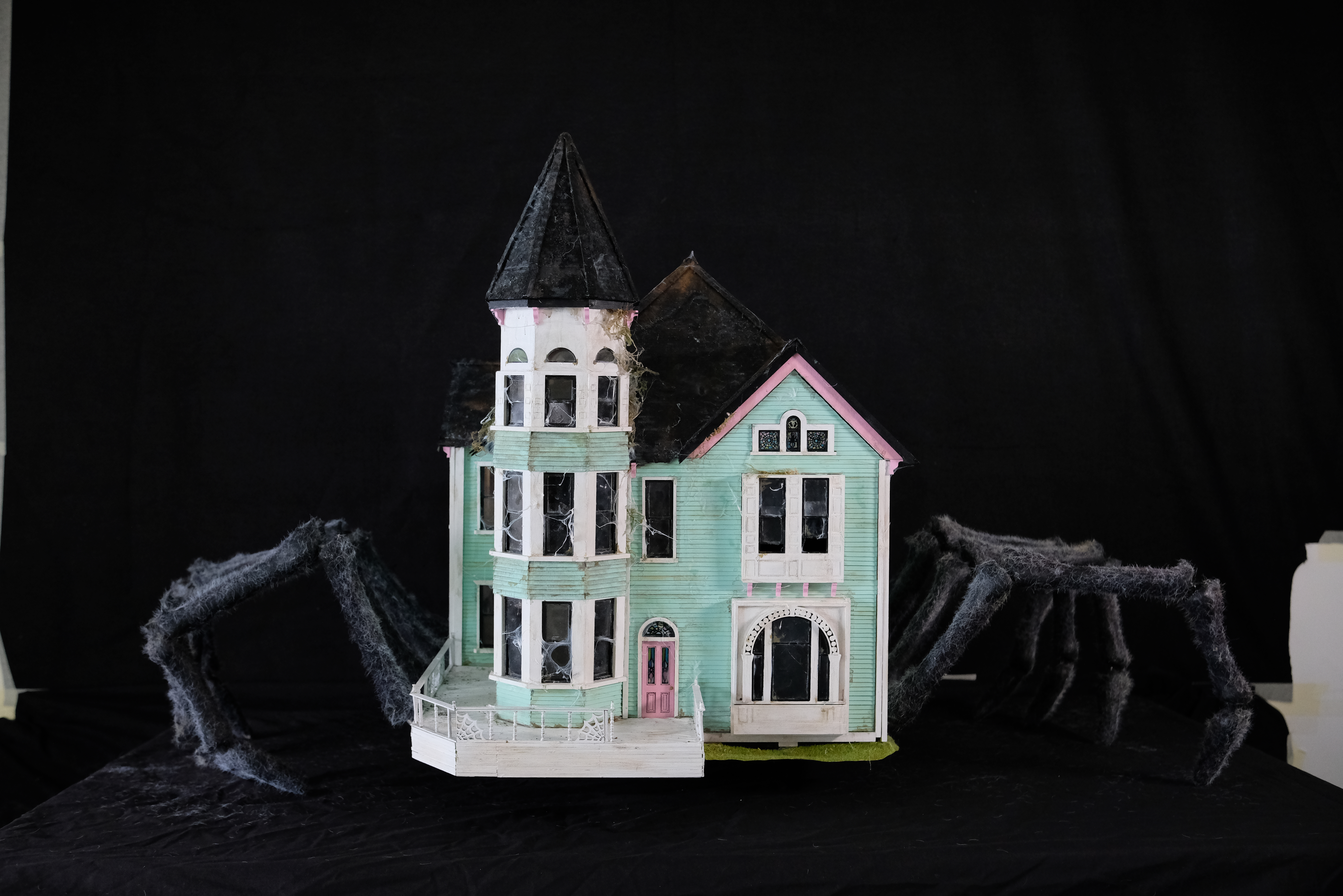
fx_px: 1306
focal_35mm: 35
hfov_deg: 54.4
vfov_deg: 37.9
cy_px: 448
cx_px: 672
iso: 2500
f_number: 3.6
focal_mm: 23
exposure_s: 1/250
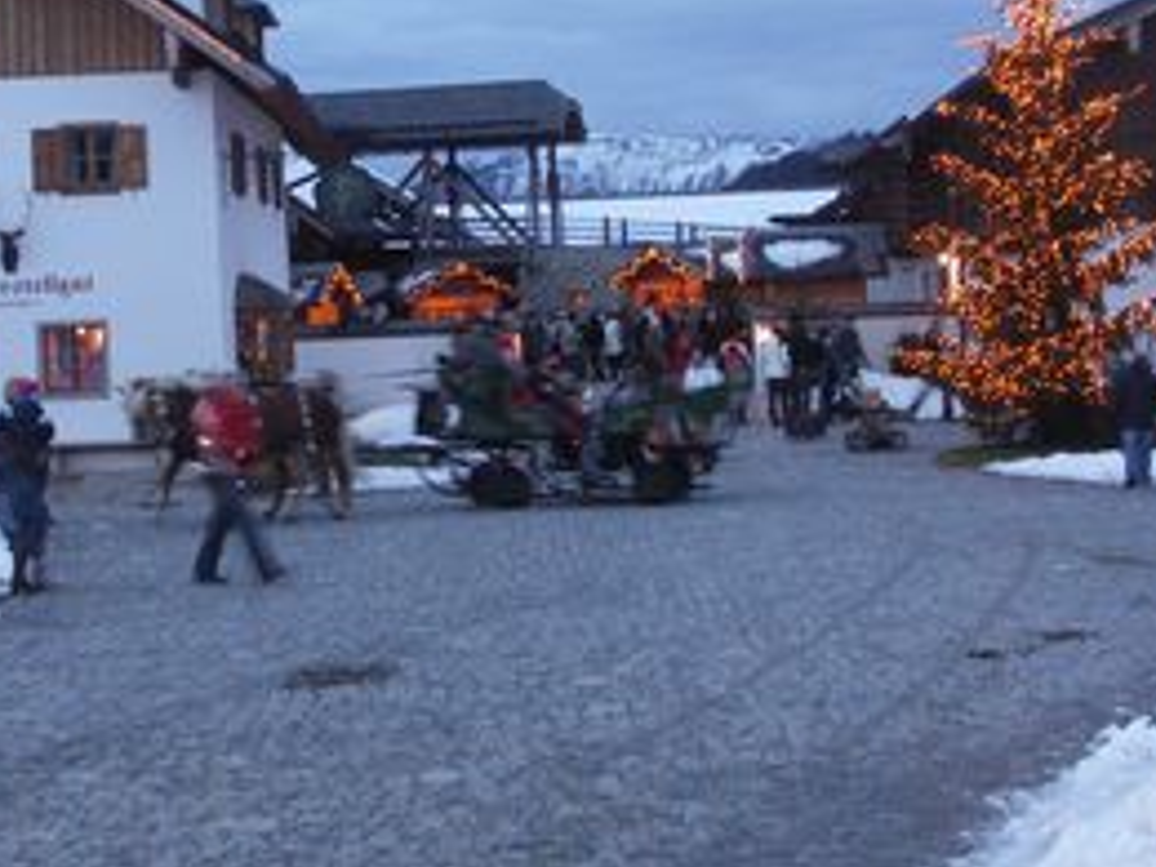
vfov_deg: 24.0
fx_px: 2037
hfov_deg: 31.4
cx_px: 369
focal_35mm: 61
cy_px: 333
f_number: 2.8
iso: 200
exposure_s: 1/6
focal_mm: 8.2
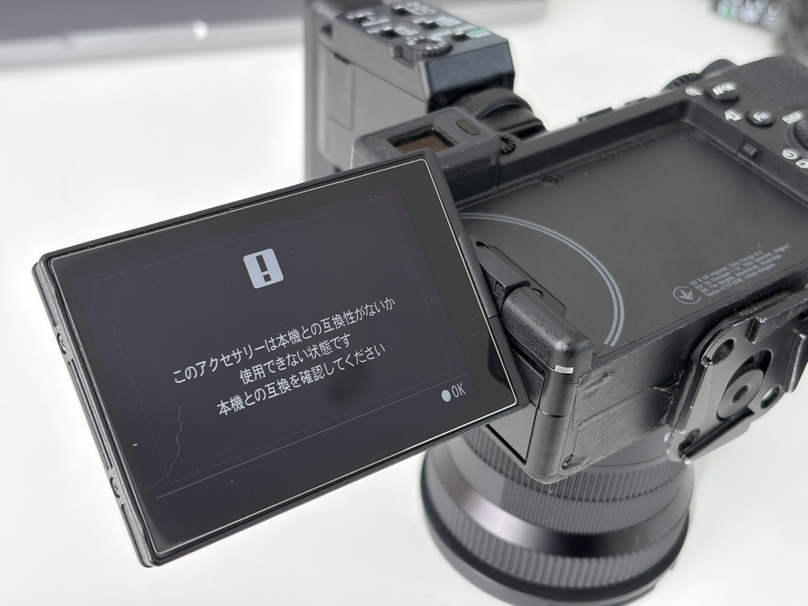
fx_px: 1214
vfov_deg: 28.0
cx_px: 404
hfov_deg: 36.8
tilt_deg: -39.9
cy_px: 303
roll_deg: -5.2
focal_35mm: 52
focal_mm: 5.96
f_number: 1.6
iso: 50
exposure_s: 1/121
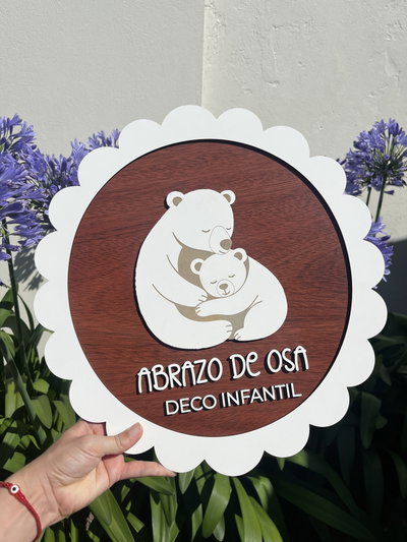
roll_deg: -1.0
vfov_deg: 67.3
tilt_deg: -19.5
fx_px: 407
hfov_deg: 53.1
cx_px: 204
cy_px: 271
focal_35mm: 26
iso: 50
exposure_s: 1/10870
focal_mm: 5.1
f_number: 1.6
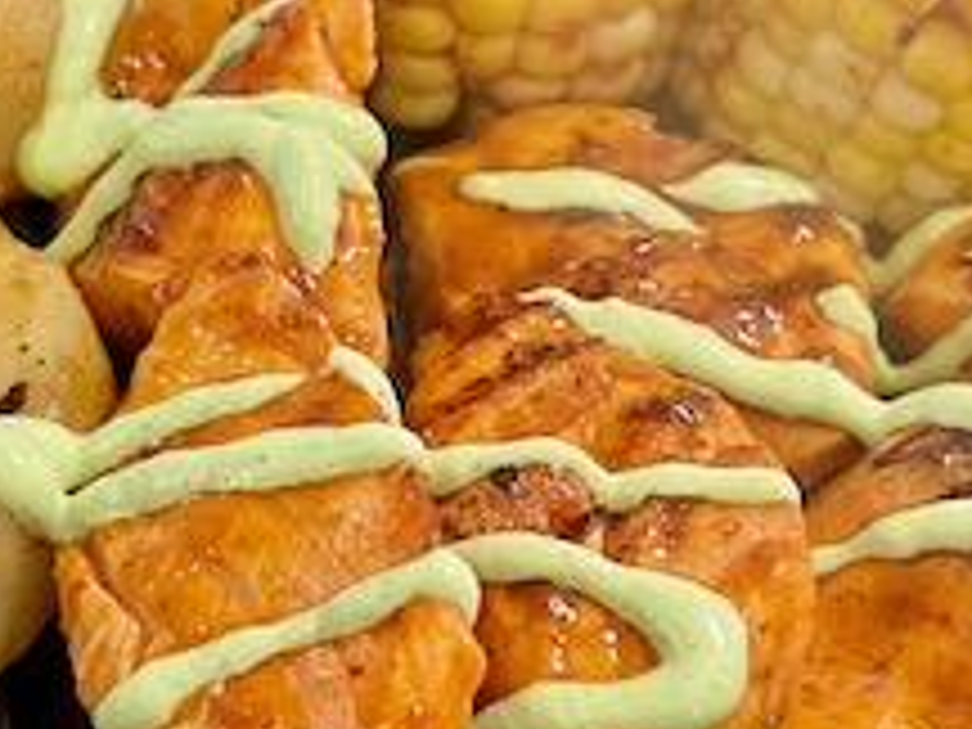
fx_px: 2162
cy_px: 428
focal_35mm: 77
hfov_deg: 25.3
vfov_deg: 19.1
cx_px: 405
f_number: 1.6
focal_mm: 5.1
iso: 160
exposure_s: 1/60
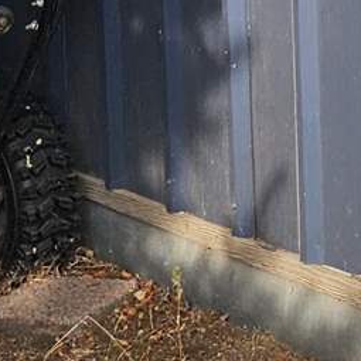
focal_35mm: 184
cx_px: 773
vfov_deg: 8.5
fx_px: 2171
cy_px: -589
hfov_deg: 8.9
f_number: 1.7
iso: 10
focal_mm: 6.3
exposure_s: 1/224
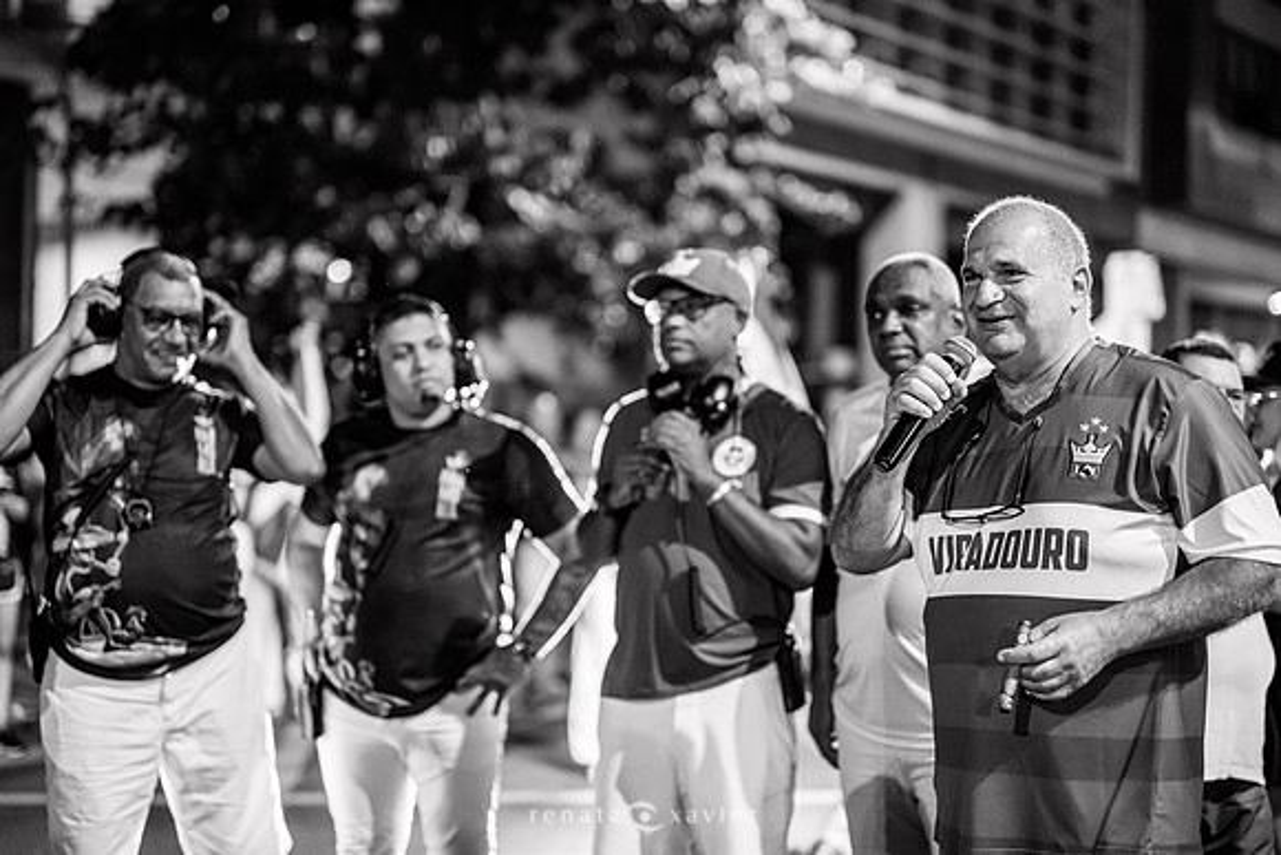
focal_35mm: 50
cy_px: 428
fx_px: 1779
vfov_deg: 27.0
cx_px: 640
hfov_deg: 39.6
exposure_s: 1/320
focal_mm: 50
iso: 2000
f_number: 1.2
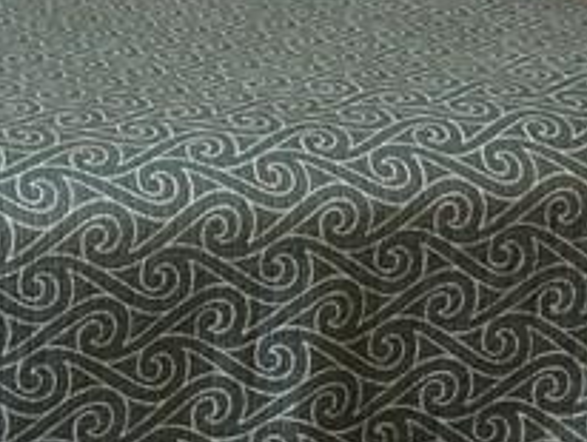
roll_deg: +0.1
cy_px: -174
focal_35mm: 90
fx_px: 1528
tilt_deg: -7.2
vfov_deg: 15.5
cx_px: -28
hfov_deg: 20.9
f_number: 2.2
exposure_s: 1/15
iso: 32
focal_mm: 4.15
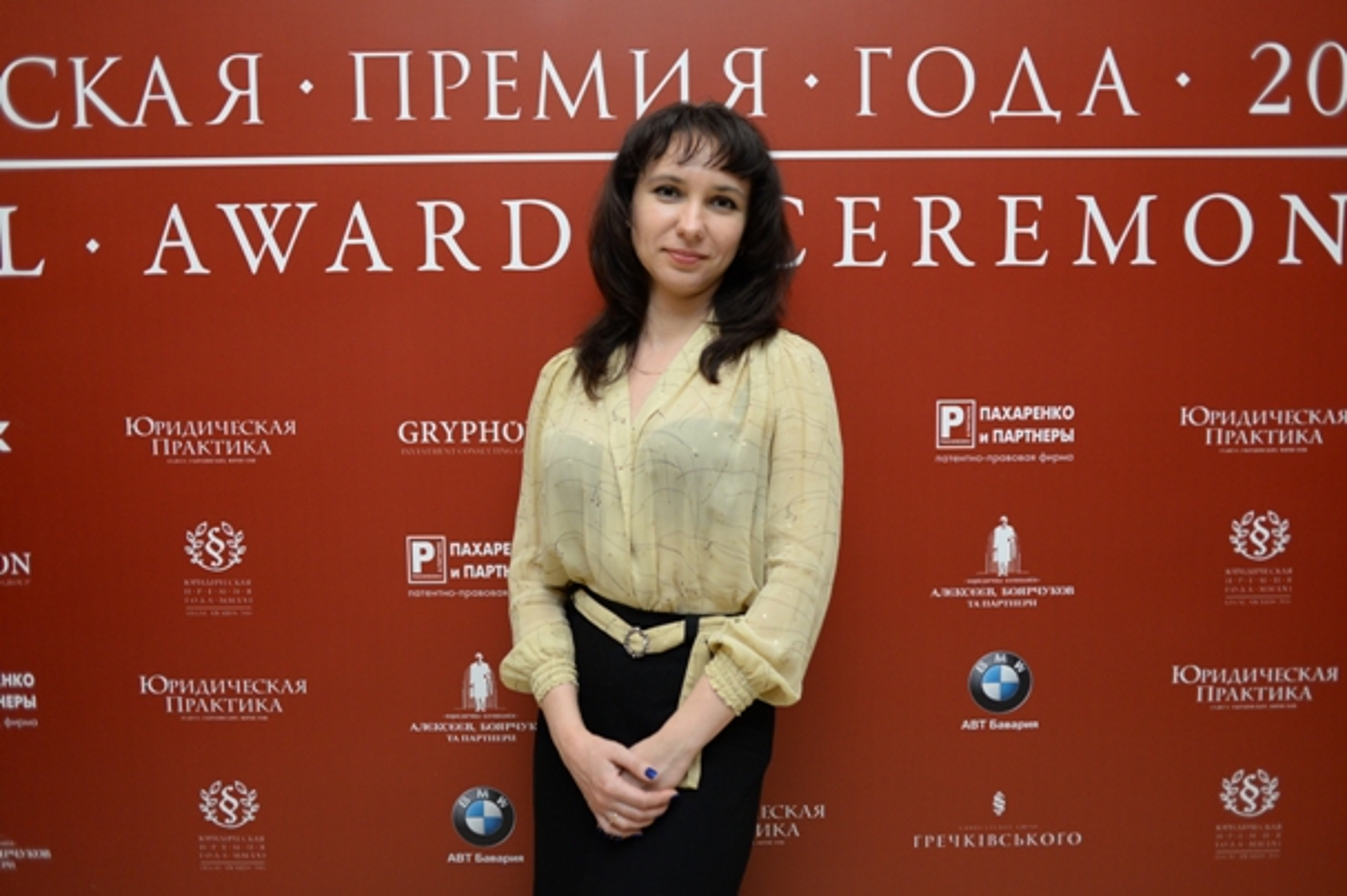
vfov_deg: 37.8
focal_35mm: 35
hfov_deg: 54.5
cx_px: 674
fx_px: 1309
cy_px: 448
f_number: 2.8
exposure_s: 1/125
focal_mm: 35
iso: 1600
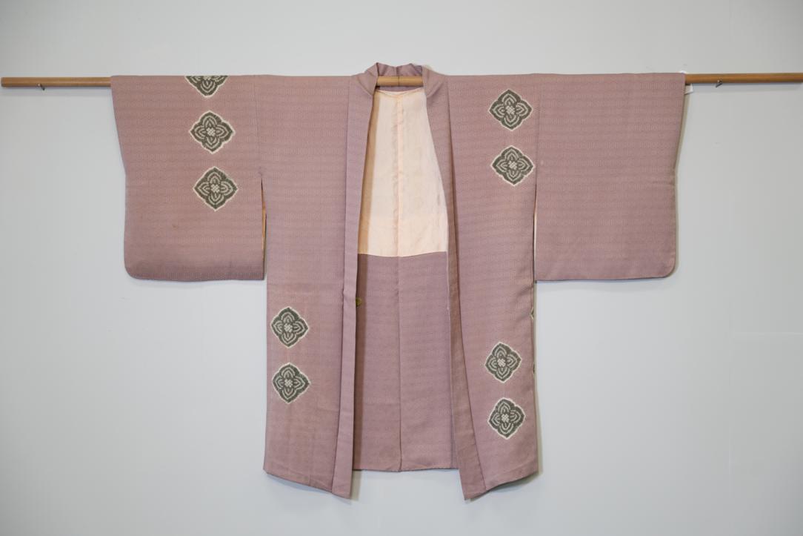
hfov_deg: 29.7
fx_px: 1517
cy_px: 268
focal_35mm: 68
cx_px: 402
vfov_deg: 20.0
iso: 500
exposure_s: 1/80
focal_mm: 68
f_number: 4
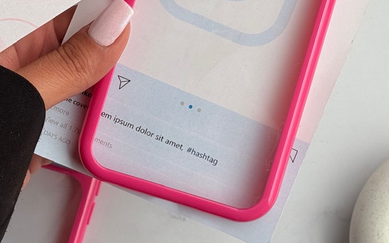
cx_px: 197
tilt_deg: -84.7
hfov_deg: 21.0
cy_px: 14
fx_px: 1049
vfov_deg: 13.1
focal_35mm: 99
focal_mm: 6.76
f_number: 1.78
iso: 64
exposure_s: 1/615
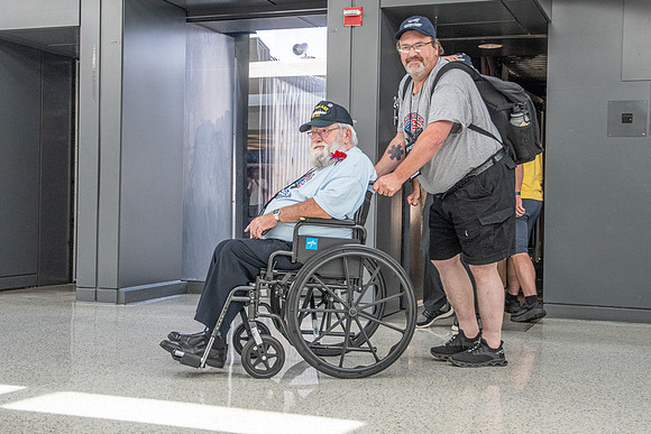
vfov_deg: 26.5
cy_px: 198
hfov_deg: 38.8
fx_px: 923
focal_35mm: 51
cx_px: 325
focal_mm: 27
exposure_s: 1/800
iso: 800
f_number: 3.2
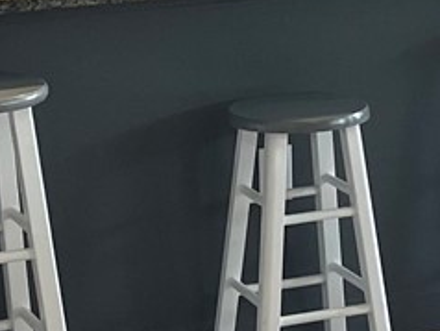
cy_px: -122
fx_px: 2138
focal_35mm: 168
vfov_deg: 8.7
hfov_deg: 11.7
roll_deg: +1.0
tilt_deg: -6.8
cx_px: 366
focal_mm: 5.1
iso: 80
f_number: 1.6
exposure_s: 1/60
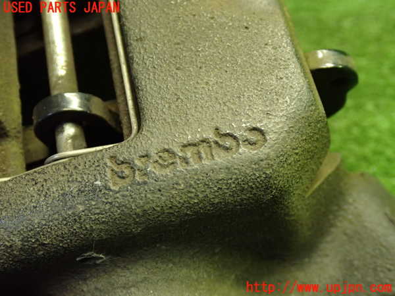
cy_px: 148
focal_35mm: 47
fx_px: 536
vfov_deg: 30.9
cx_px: 198
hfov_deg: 40.4
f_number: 3.1
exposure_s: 1/30
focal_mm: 8.4
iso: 800
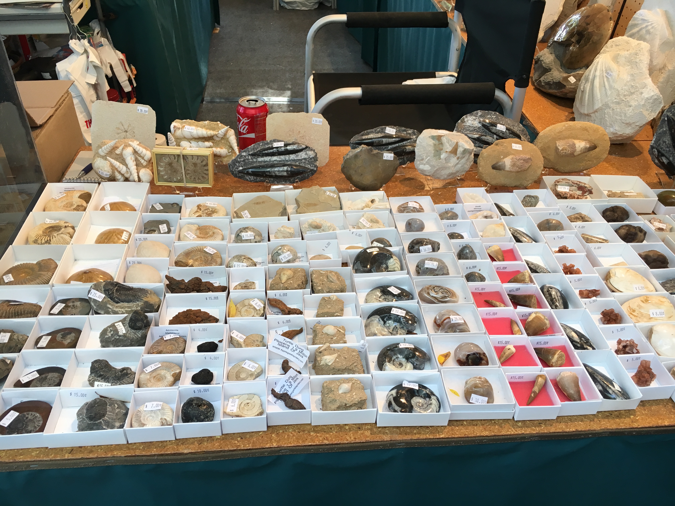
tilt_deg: -36.8
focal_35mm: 29
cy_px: 253
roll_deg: -2.5
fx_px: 565
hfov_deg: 61.7
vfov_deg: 48.2
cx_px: 338
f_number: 2.2
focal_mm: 4.15
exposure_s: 1/30
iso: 25
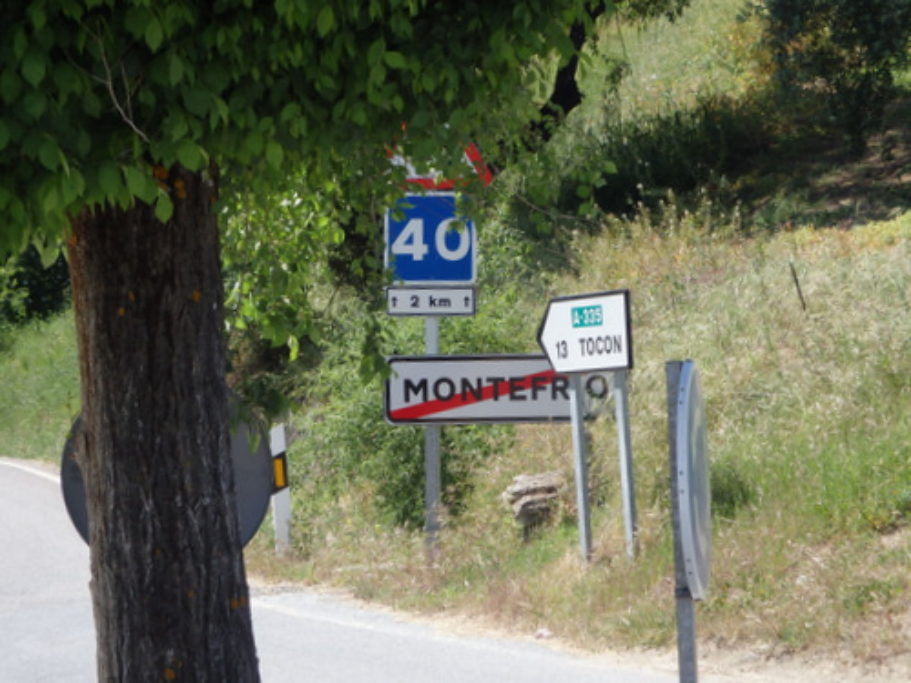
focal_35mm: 140
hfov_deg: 14.1
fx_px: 3684
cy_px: 342
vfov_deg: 10.6
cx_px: 456
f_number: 5.9
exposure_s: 1/250
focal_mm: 25
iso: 125
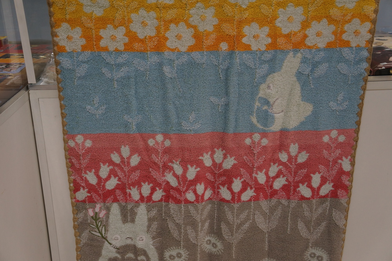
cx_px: 196
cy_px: 130
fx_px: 457
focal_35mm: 42
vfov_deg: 31.8
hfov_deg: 46.5
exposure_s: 1/60
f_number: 4
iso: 500
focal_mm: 28
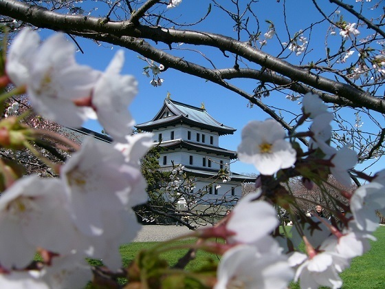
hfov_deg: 51.4
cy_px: 144
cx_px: 192
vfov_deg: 39.7
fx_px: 400
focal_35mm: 36
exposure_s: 1/500
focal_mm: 6
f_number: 4.6
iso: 50
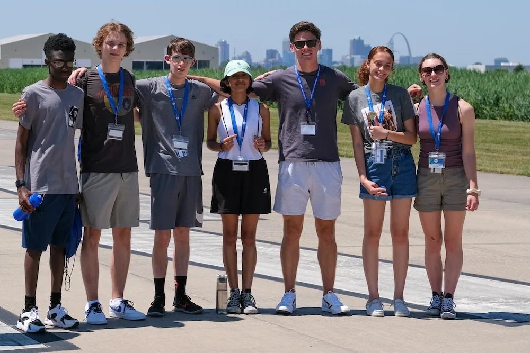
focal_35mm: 75
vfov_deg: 18.2
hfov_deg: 27.0
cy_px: 176
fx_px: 1104
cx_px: 265
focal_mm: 50
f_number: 5.6
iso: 160
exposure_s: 1/750
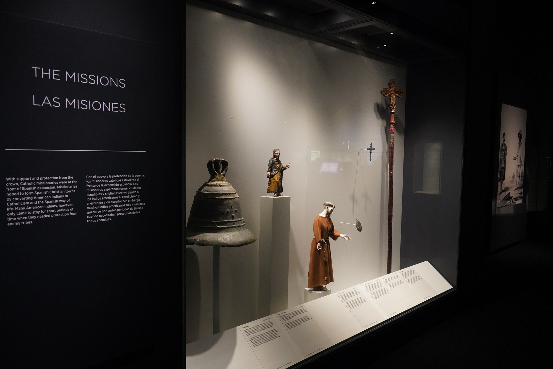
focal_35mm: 28
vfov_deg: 46.4
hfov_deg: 65.5
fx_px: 430
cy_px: 184
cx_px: 276
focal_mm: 28
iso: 8000
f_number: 5
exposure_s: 1/100
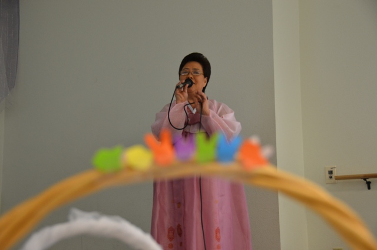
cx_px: 188
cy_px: 125
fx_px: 721
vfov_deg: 19.6
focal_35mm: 69
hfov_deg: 29.3
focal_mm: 46
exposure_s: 1/50
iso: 800
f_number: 4.5
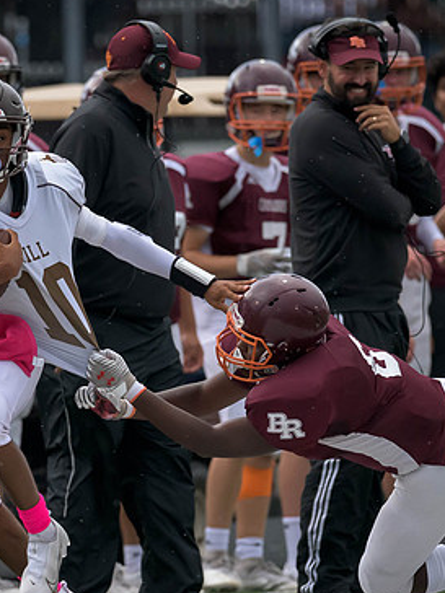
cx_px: 97
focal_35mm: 1290
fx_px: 22111
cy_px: 260
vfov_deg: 1.5
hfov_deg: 1.2
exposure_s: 1/2500
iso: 2000
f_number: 4
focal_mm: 500
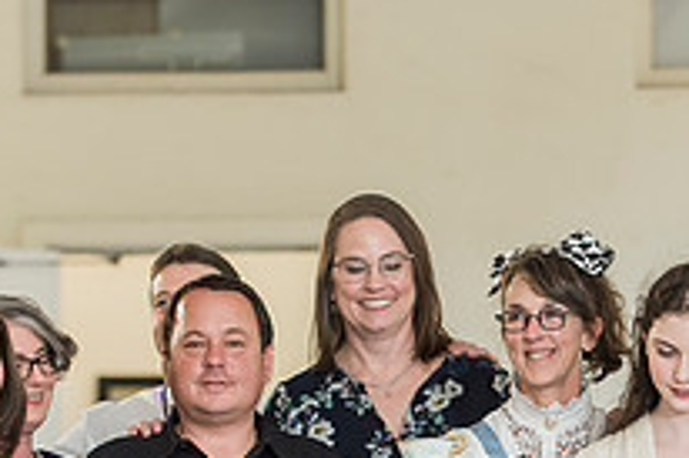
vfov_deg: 4.1
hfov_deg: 6.2
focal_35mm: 334
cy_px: 465
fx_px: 6387
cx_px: 688
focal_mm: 110
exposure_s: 1/160
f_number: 3.5
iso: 1000
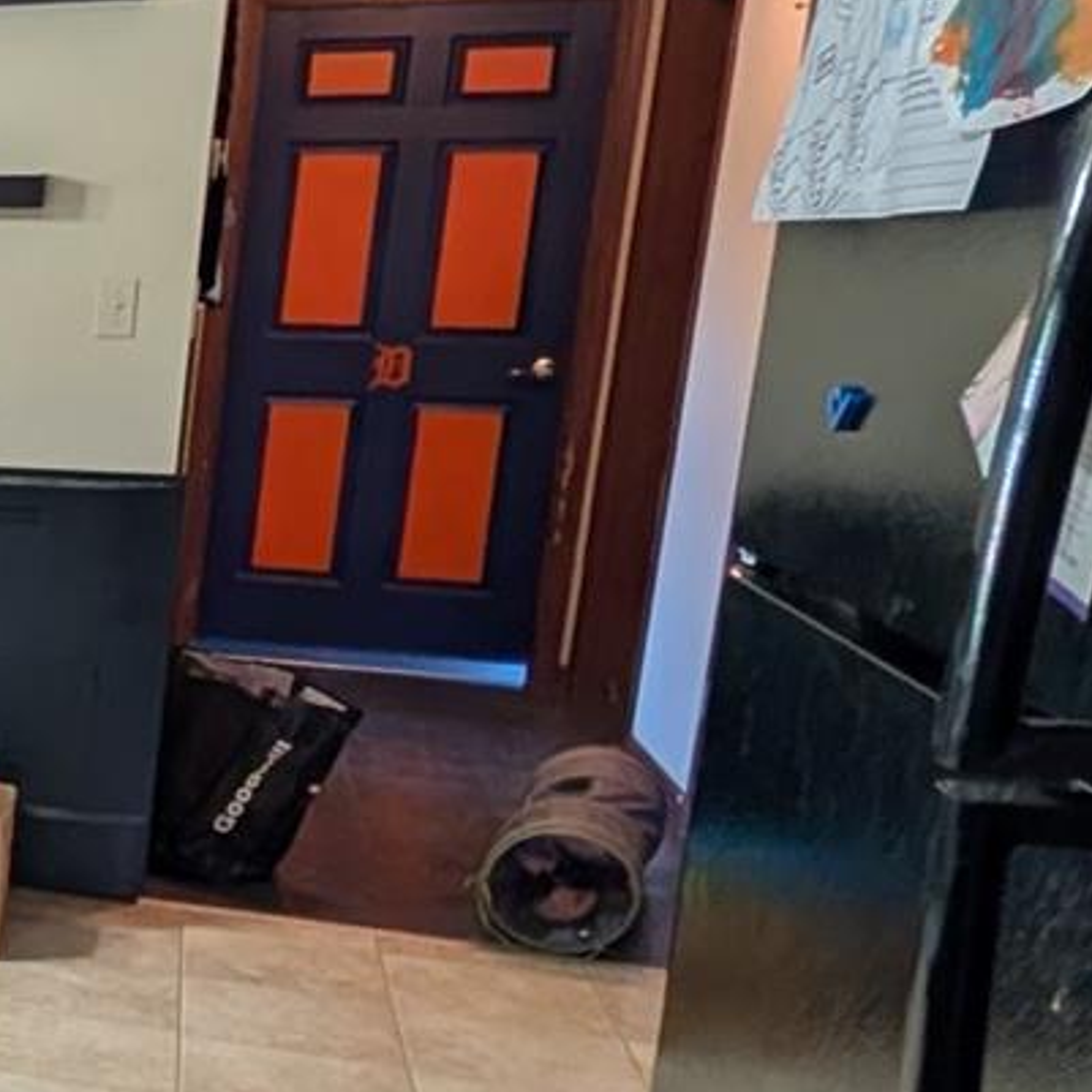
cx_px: -1046
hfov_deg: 19.5
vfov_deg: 31.6
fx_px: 1927
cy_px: 621
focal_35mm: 54
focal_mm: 2.02
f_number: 1.7
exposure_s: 1/30
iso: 54
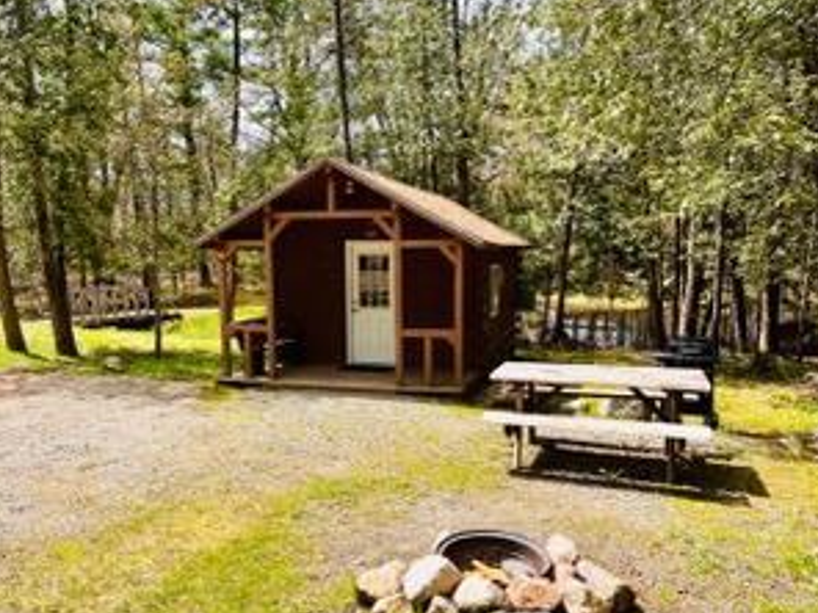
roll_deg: -0.1
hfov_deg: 59.9
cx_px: 380
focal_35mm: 30
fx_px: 709
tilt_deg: -8.8
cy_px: 334
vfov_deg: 46.7
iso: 50
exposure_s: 1/2632
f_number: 1.5
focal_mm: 5.7
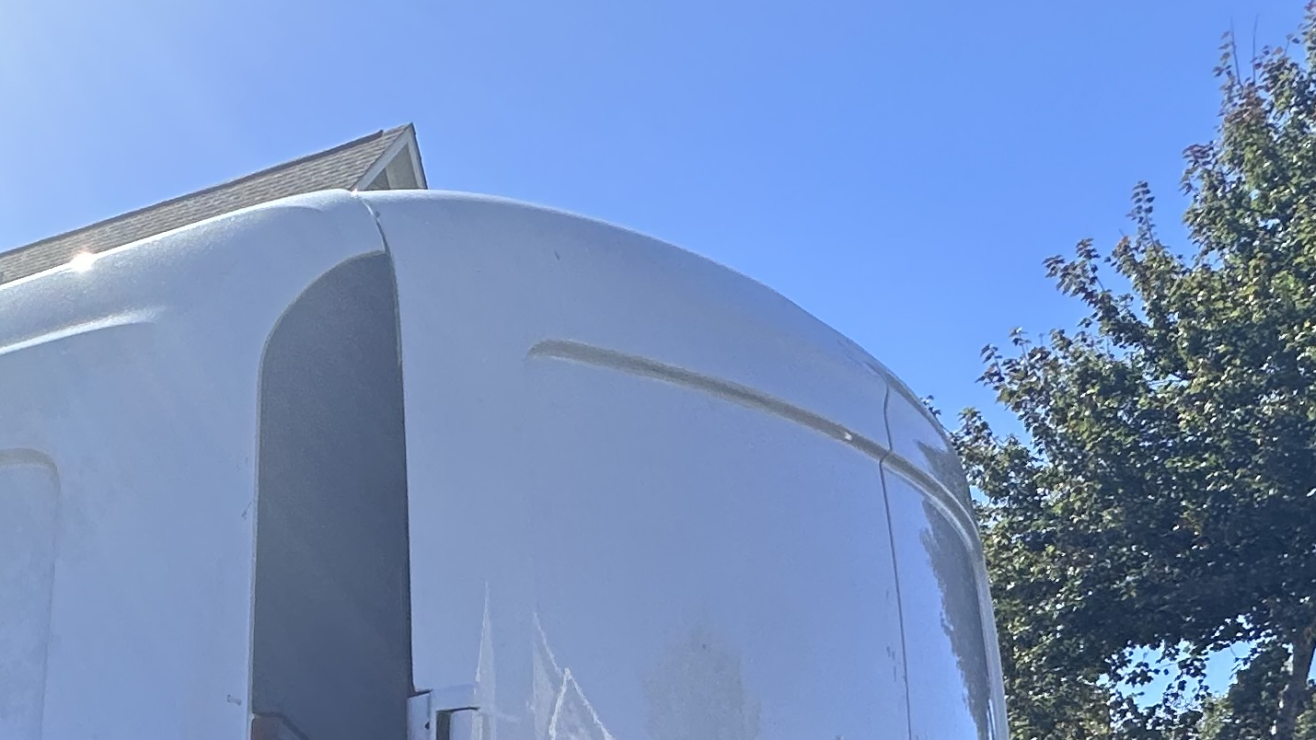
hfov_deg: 40.1
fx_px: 1500
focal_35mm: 43
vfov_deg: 21.9
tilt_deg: -11.4
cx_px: -69
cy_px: 1178
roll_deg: -3.7
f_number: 2.2
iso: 40
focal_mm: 2.22
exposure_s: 1/932
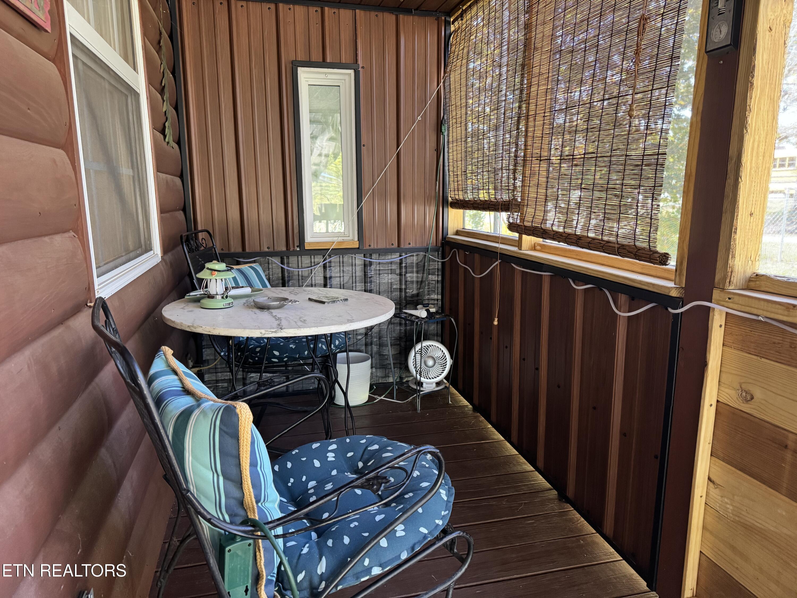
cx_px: 398
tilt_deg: -11.4
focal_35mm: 24
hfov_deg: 71.6
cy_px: 299
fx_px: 553
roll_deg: -0.4
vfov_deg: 56.8
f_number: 1.78
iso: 500
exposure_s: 1/60
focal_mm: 6.76
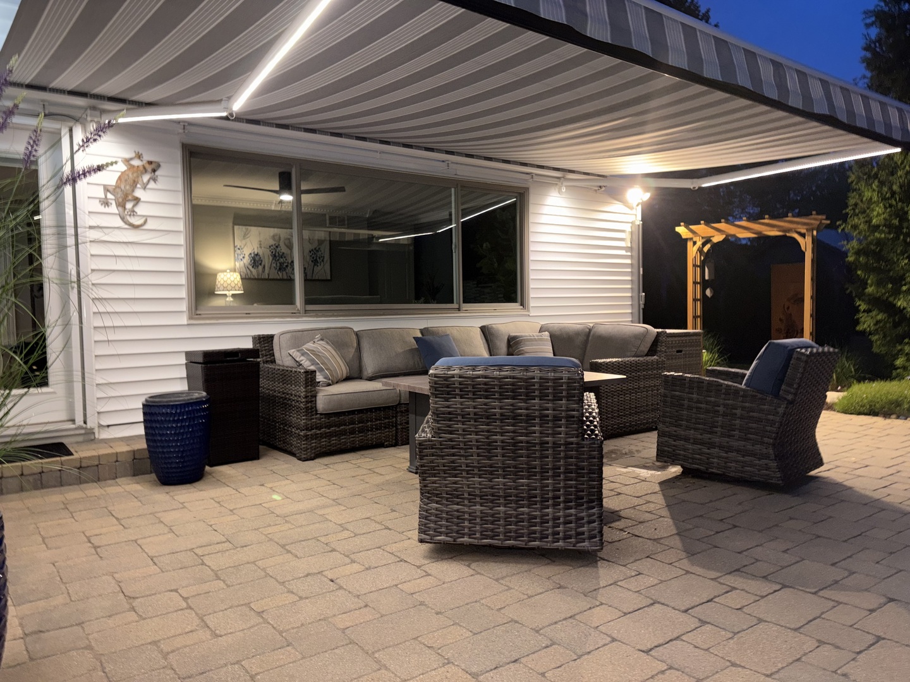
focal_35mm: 26
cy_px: 341
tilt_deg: -2.7
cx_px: 455
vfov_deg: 53.1
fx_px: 683
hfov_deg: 67.3
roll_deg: +1.6
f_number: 1.6
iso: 125
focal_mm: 5.96
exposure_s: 1/10
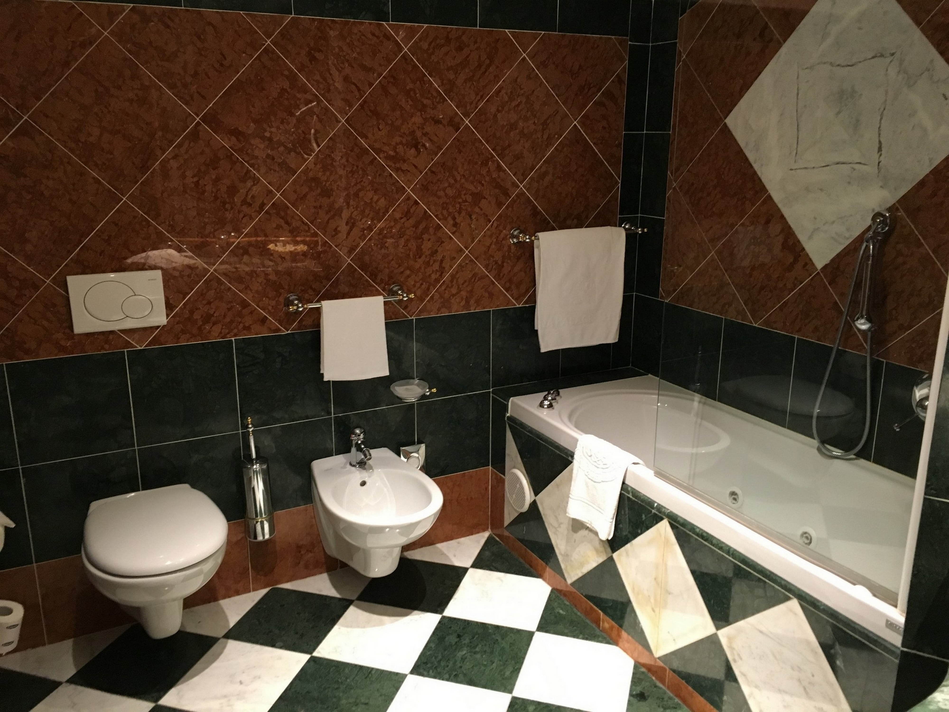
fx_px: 795
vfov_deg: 48.2
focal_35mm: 29
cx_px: 474
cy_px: 356
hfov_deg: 61.7
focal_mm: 4.15
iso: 200
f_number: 2.2
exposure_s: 1/20
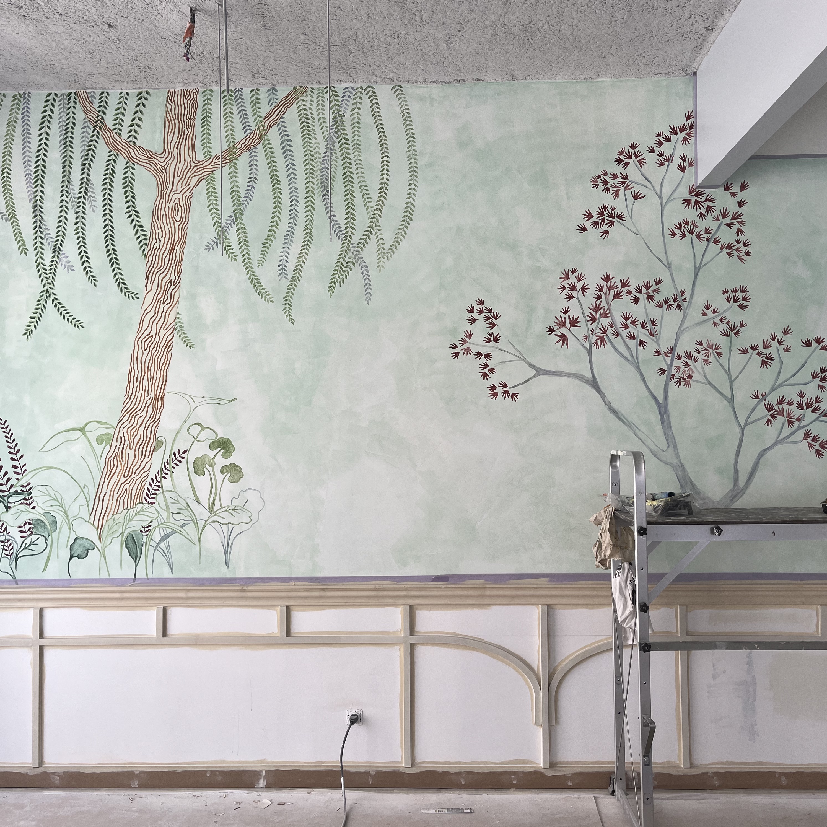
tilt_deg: +1.6
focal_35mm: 31
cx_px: 443
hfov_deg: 52.5
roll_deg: +1.6
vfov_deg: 52.5
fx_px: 838
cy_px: 412
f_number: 1.6
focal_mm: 5.1
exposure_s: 1/125
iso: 32
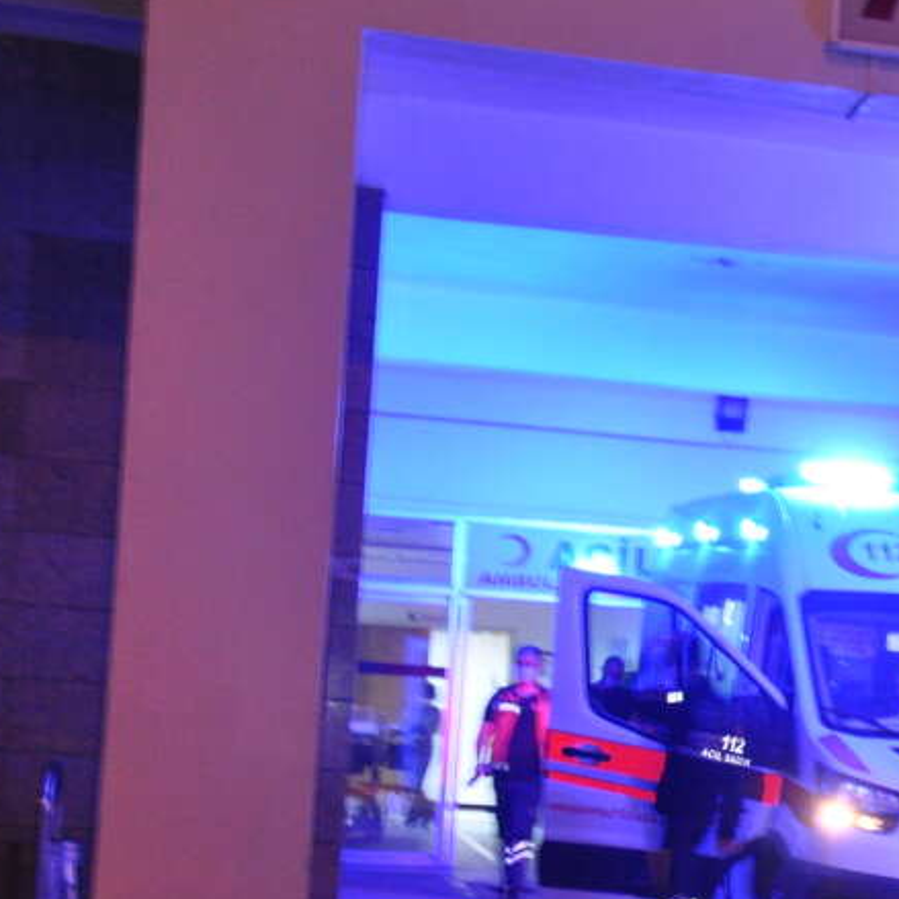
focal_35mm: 104
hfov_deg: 15.6
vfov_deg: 16.6
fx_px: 3056
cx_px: 1280
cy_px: 698
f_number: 4
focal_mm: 28
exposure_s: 1/8
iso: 1600
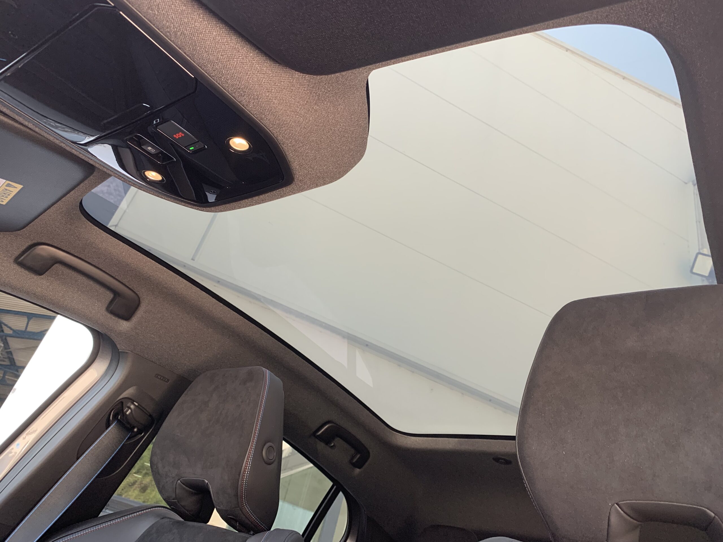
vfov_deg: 53.1
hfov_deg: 67.3
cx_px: 362
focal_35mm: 26
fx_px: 543
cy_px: 271
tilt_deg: +31.9
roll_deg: -17.5
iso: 100
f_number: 1.8
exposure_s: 1/119
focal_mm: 4.25
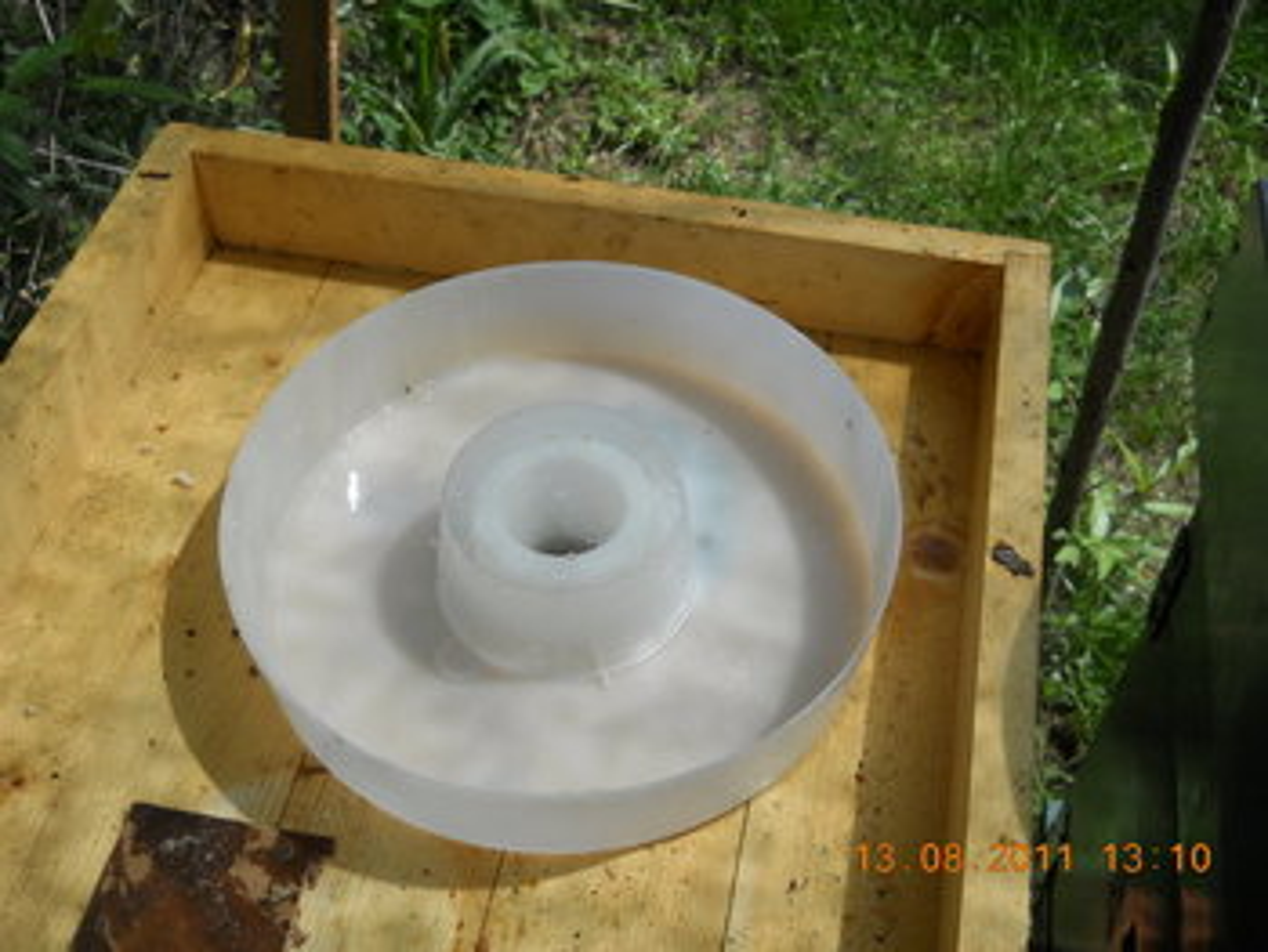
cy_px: 476
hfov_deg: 45.7
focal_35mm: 41
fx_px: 1503
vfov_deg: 35.2
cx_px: 634
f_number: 5.5
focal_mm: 6.72
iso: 80
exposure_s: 1/320
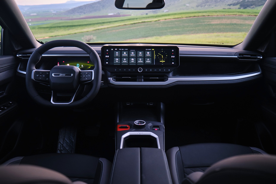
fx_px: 215
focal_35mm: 28
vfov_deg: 46.4
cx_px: 138
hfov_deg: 65.5
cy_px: 92
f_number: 2.8
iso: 500
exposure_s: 1/60
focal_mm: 18.8
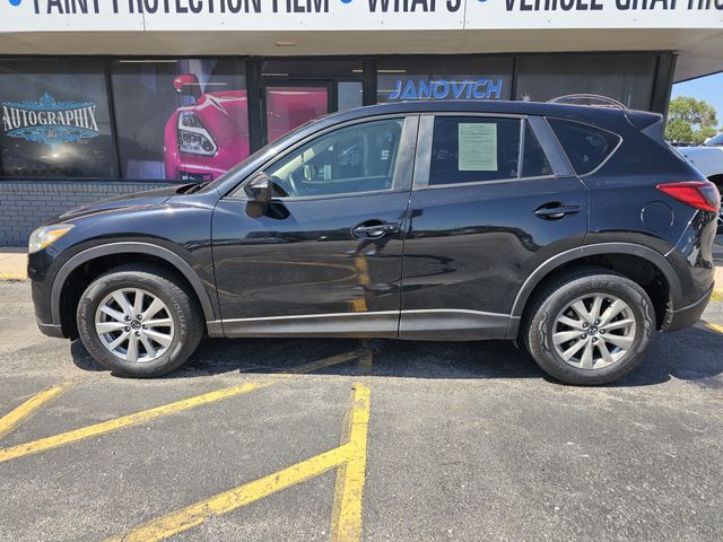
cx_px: 362
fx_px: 480
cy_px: 271
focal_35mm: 23
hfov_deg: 73.9
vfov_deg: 58.9
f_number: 1.7
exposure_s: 1/358
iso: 10
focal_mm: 6.3
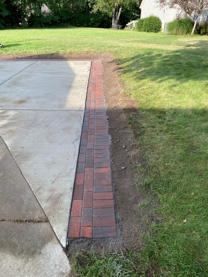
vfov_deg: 67.3
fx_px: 208
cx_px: 104
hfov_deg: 53.1
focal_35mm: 26
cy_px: 138
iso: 32
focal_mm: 4.25
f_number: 1.8
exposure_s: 1/421
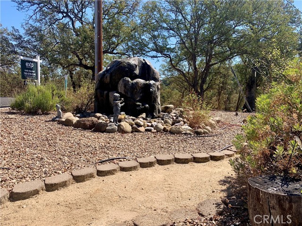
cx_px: 151
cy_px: 113
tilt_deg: -5.5
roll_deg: -1.4
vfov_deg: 53.1
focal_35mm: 26
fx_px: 227
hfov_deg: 67.3
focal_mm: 4.25
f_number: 1.8
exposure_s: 1/1634
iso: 25
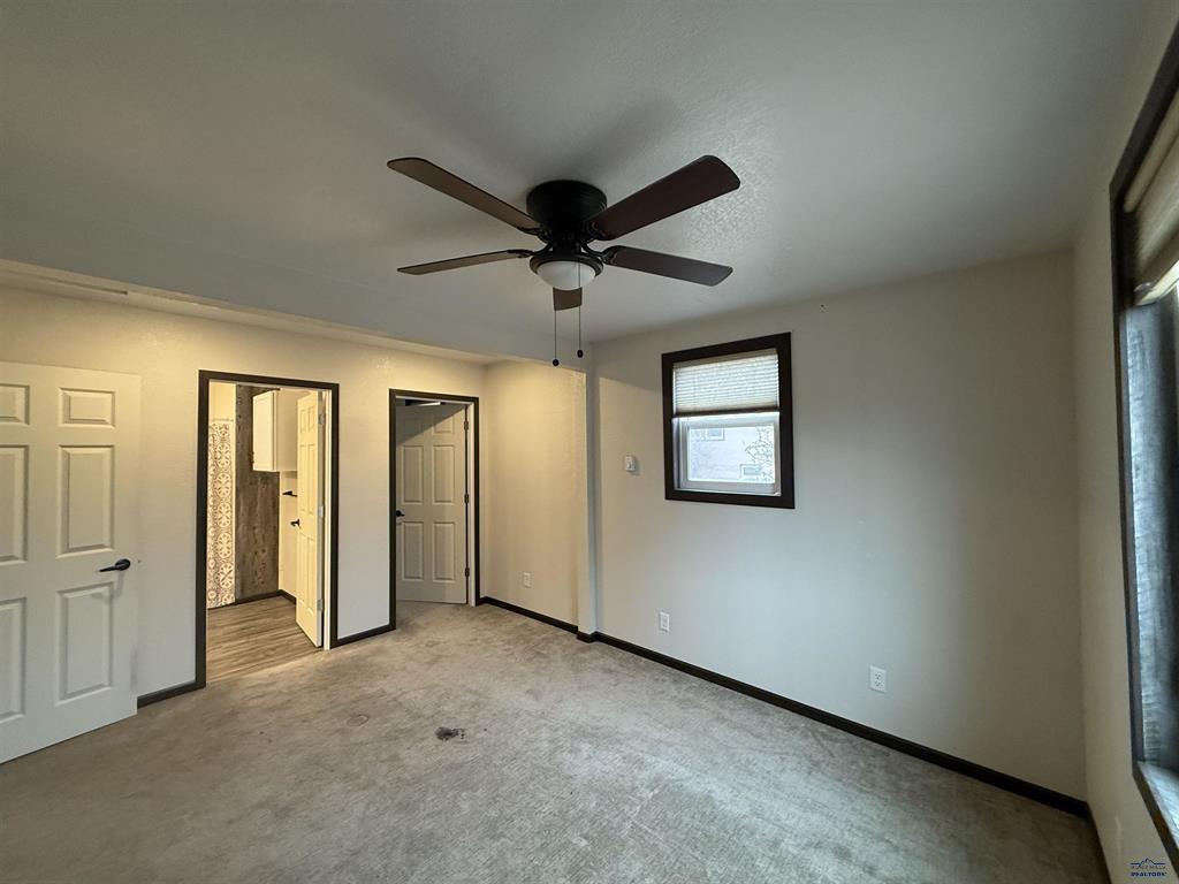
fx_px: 477
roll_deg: +0.6
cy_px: 442
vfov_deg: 85.7
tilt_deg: +1.4
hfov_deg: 102.1
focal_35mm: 14
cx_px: 590
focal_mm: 2.22
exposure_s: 1/120
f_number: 2.2
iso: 400
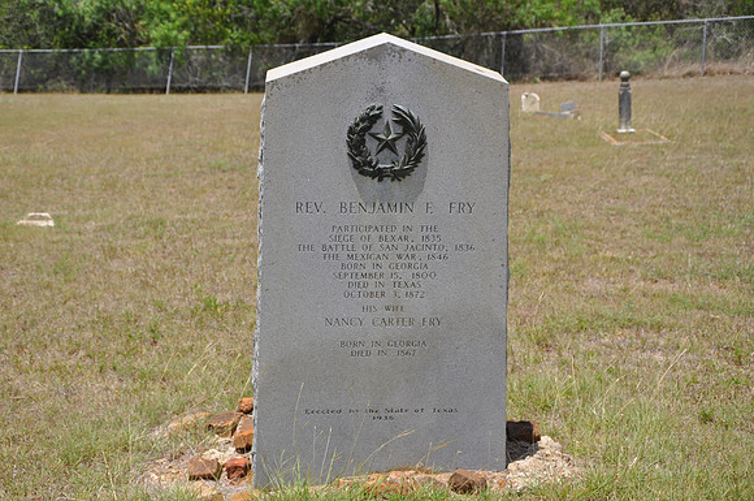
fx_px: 1255
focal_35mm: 60
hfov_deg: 33.4
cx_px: 377
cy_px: 250
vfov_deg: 22.6
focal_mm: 40
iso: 200
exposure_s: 1/200
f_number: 7.1
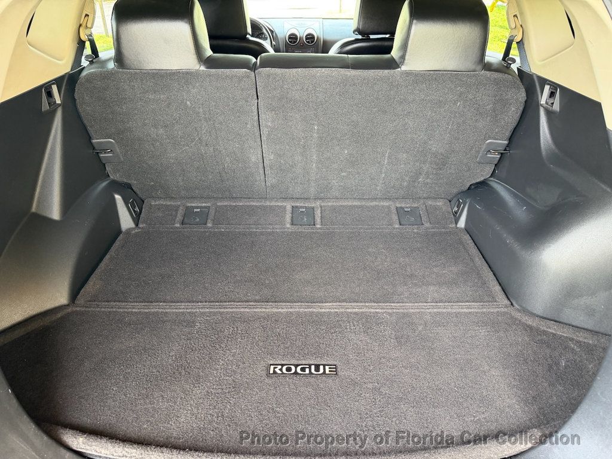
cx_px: 306
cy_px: 230
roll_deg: -0.5
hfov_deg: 71.6
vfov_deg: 56.8
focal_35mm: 24
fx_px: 424
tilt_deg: -31.6
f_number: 1.78
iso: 250
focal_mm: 6.76
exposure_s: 1/60
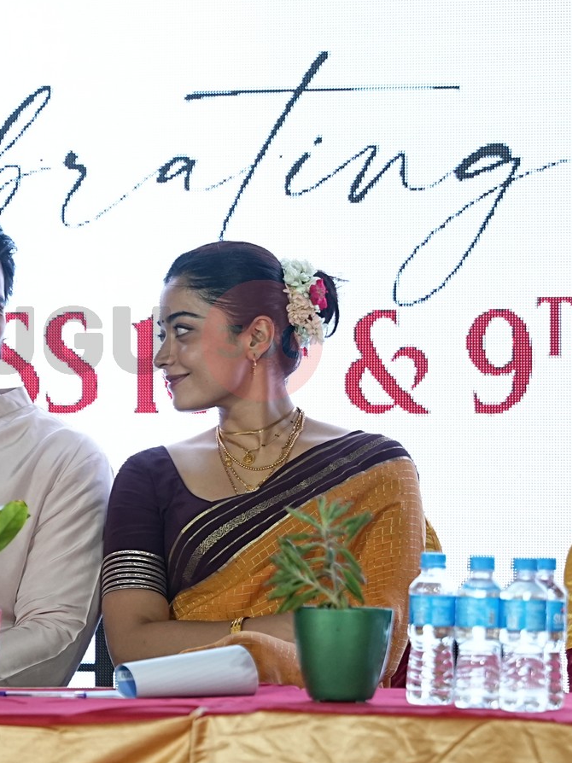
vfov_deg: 10.8
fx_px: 4034
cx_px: 59
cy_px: 341
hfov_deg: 8.1
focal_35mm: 183
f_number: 2.8
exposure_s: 1/160
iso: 1000
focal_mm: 70
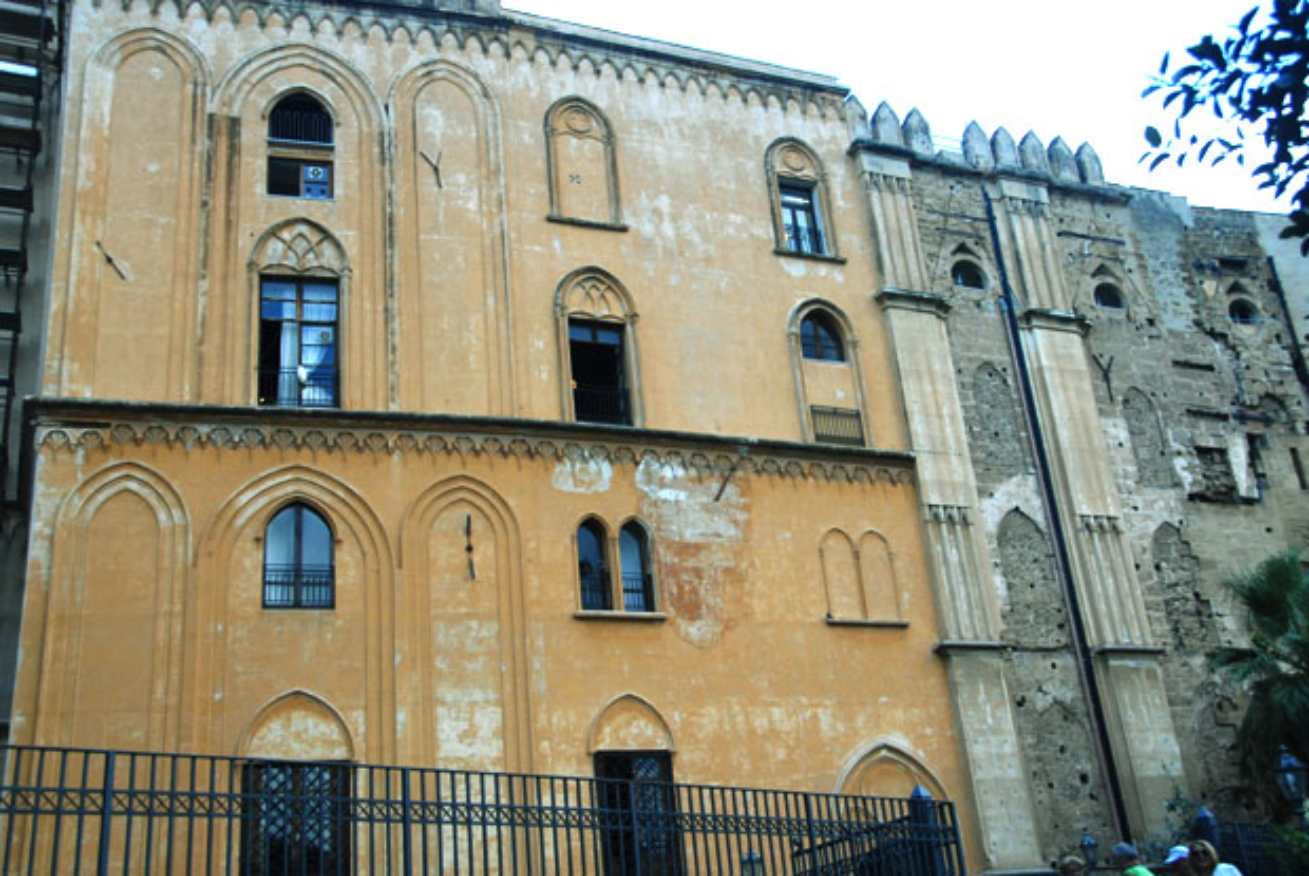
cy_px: 438
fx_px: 1420
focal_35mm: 39
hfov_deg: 49.5
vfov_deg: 34.3
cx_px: 654
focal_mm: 26
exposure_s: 1/500
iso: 400
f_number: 4.5
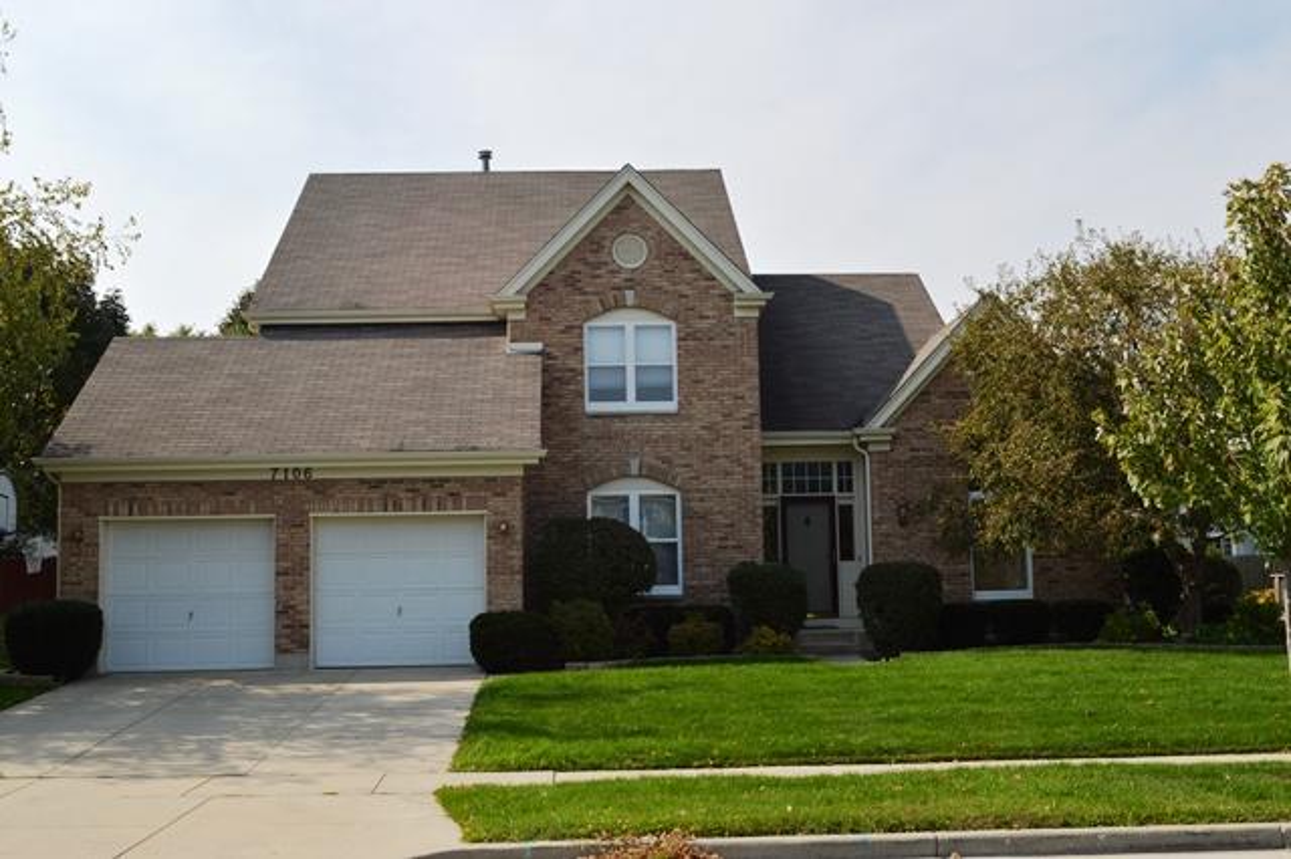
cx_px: 646
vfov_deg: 30.8
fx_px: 1559
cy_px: 430
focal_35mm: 44
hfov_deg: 45.0
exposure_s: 1/200
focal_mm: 29
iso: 100
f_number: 8
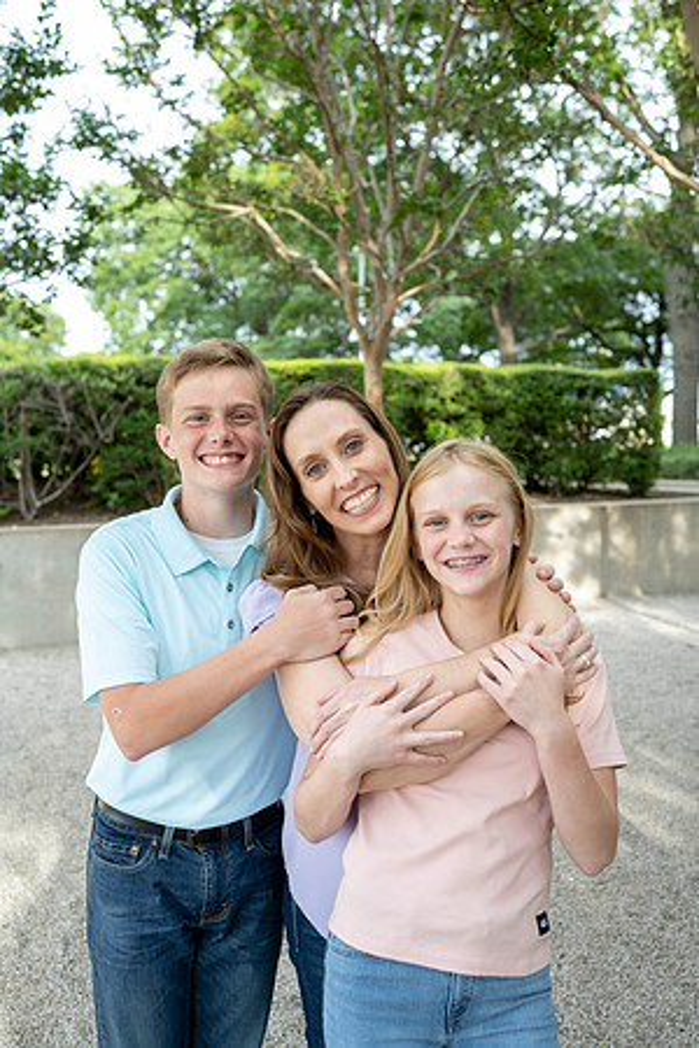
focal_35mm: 35
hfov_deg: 37.9
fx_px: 1019
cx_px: 350
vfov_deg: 54.4
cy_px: 524
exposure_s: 1/80
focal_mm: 35
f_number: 4
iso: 200
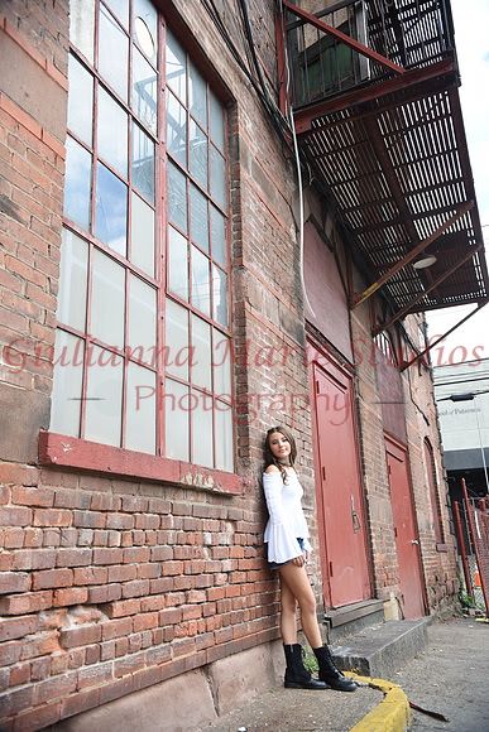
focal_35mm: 30
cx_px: 244
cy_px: 366
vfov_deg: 61.9
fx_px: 611
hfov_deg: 43.6
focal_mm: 30
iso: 500
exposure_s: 1/320
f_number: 7.1
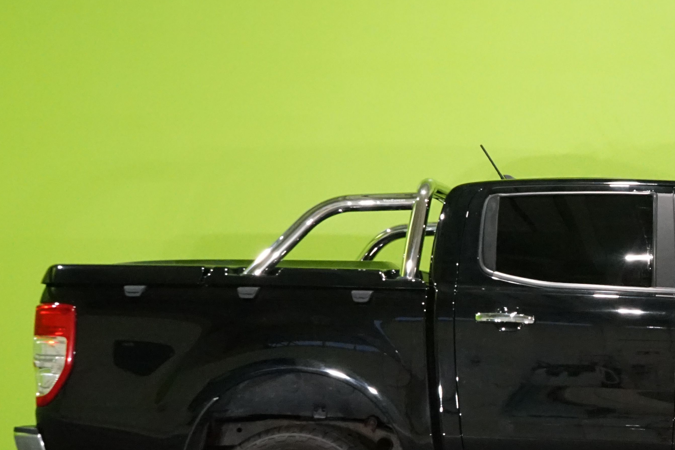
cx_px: 676
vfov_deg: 16.4
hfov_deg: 23.4
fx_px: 1556
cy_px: 324
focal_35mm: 83
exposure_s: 1/80
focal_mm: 37
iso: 6400
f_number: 10
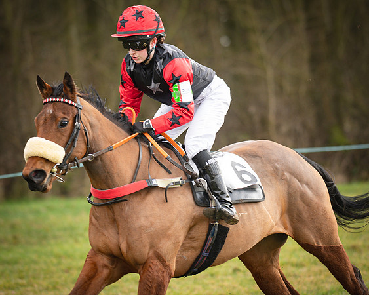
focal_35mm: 281
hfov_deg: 6.9
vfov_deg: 5.5
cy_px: 146
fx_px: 3066
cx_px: 194
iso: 250
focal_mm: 135
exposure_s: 1/1000
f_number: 1.8
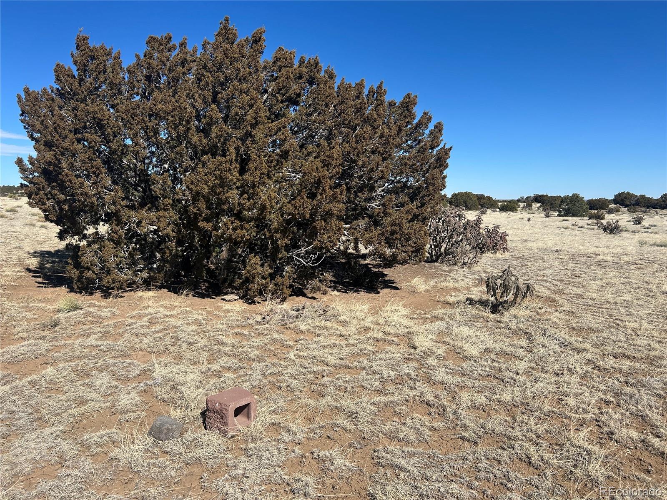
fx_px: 501
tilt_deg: -6.2
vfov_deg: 53.1
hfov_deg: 67.3
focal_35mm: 26
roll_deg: +0.5
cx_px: 334
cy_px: 250
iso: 50
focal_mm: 5.7
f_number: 1.5
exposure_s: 1/5587
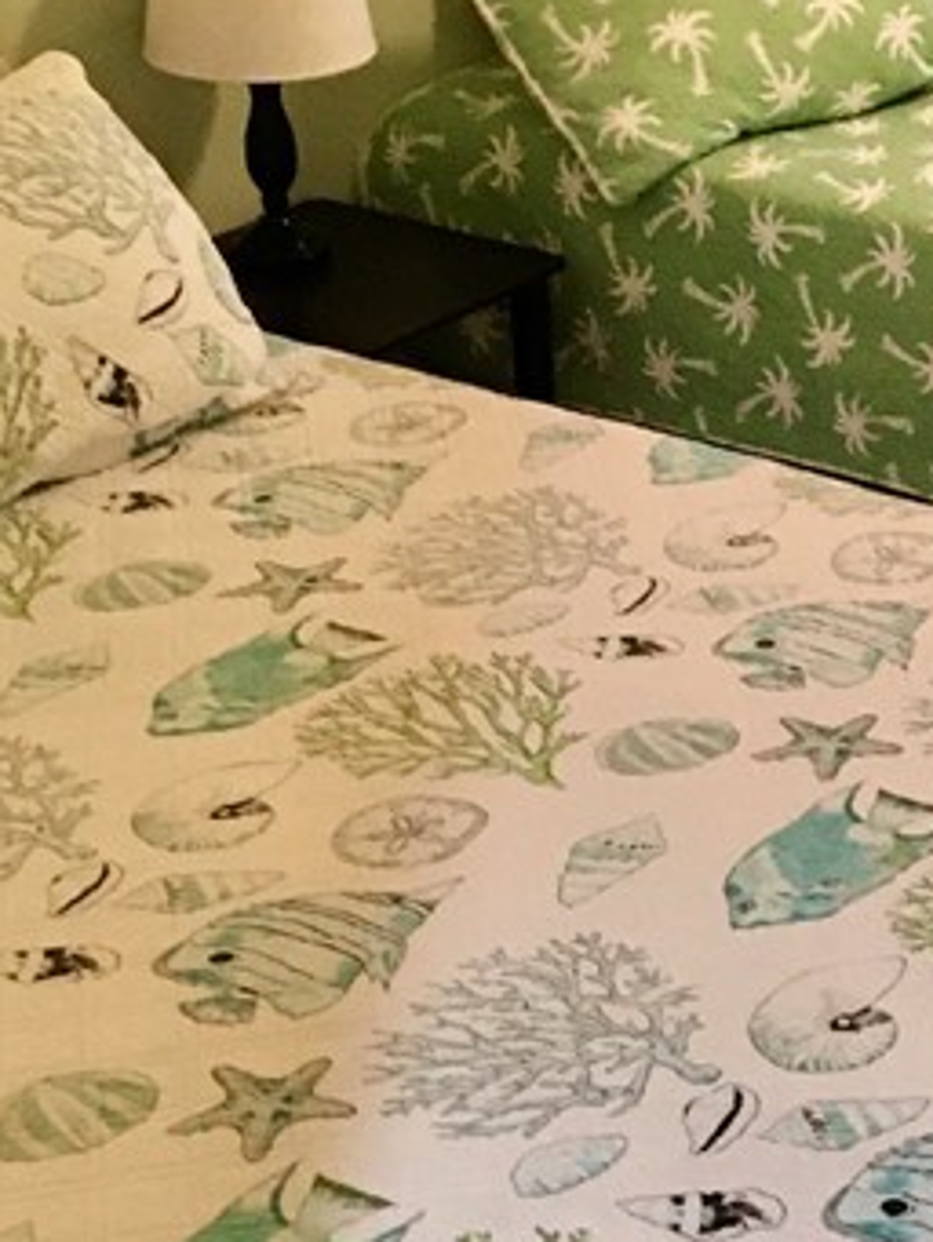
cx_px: 1159
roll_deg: -0.7
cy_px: 459
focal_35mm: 87
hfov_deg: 16.2
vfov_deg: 22.4
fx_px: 3125
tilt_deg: -22.7
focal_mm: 4.15
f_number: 2.2
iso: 200
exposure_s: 1/20
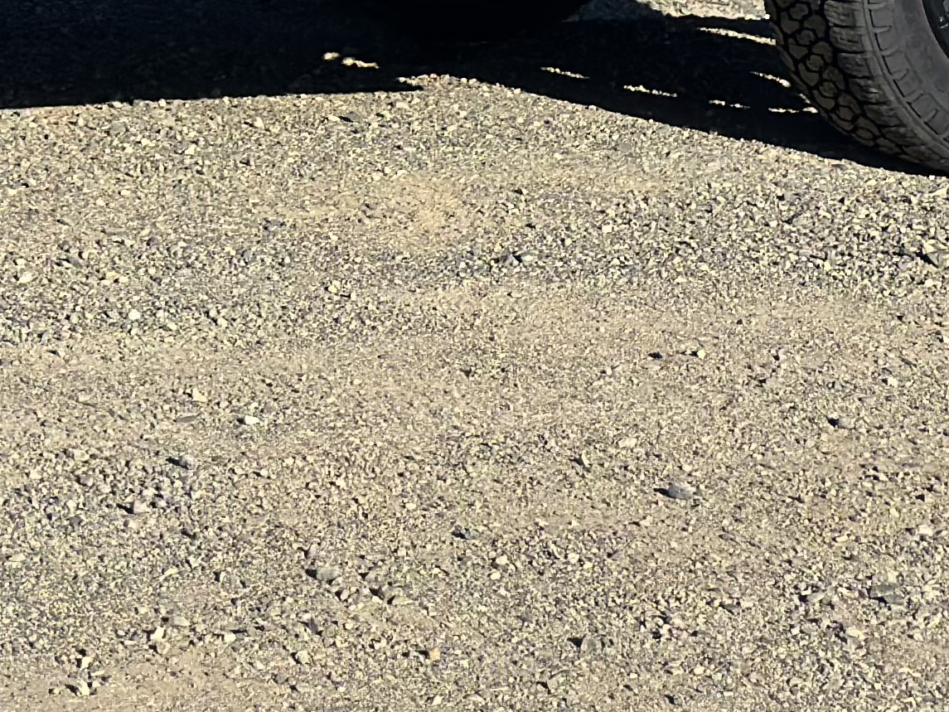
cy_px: -520
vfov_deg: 8.5
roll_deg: -1.3
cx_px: 2
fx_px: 4634
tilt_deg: -4.7
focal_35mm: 169
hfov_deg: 11.6
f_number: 1.78
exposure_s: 1/5882
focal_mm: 6.86
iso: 100
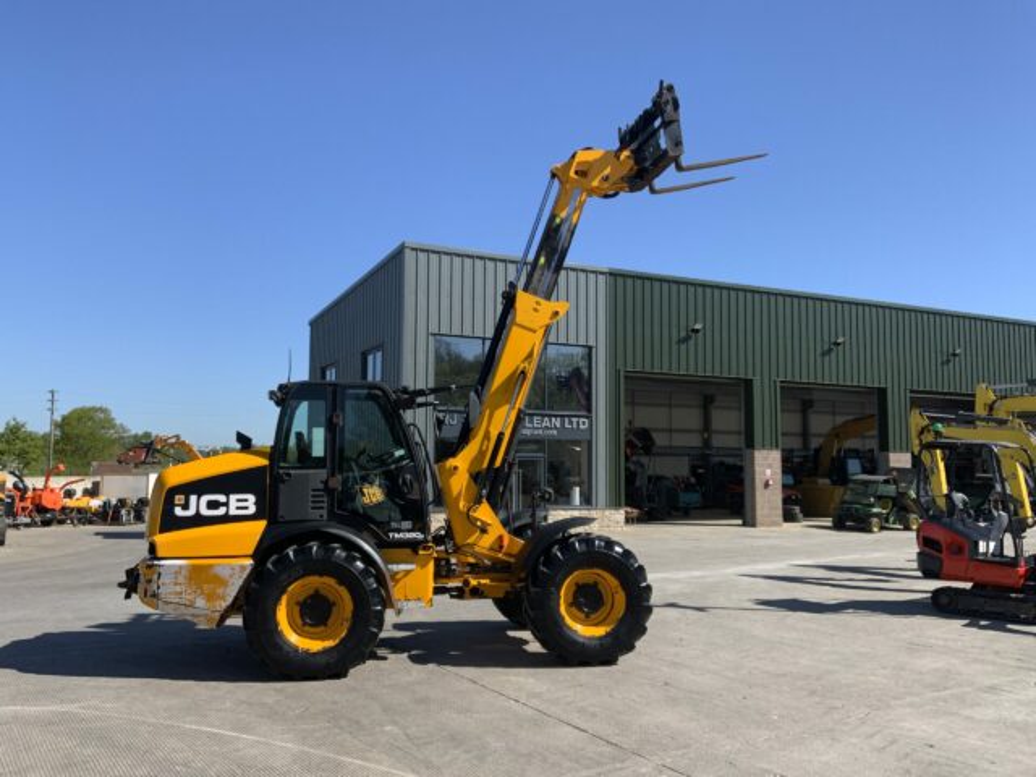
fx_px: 868
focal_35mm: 29
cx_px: 518
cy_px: 388
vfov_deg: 48.2
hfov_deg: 61.7
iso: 16
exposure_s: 1/1577
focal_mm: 3
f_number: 1.8
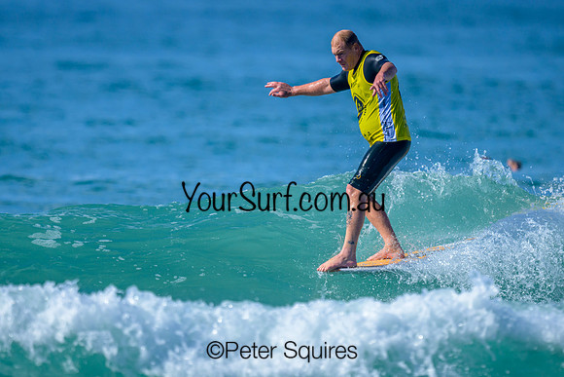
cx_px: 280
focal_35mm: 1100
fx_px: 17236
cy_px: 170
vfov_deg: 1.3
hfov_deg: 1.9
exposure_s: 1/2000
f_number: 6.3
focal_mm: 800
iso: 250
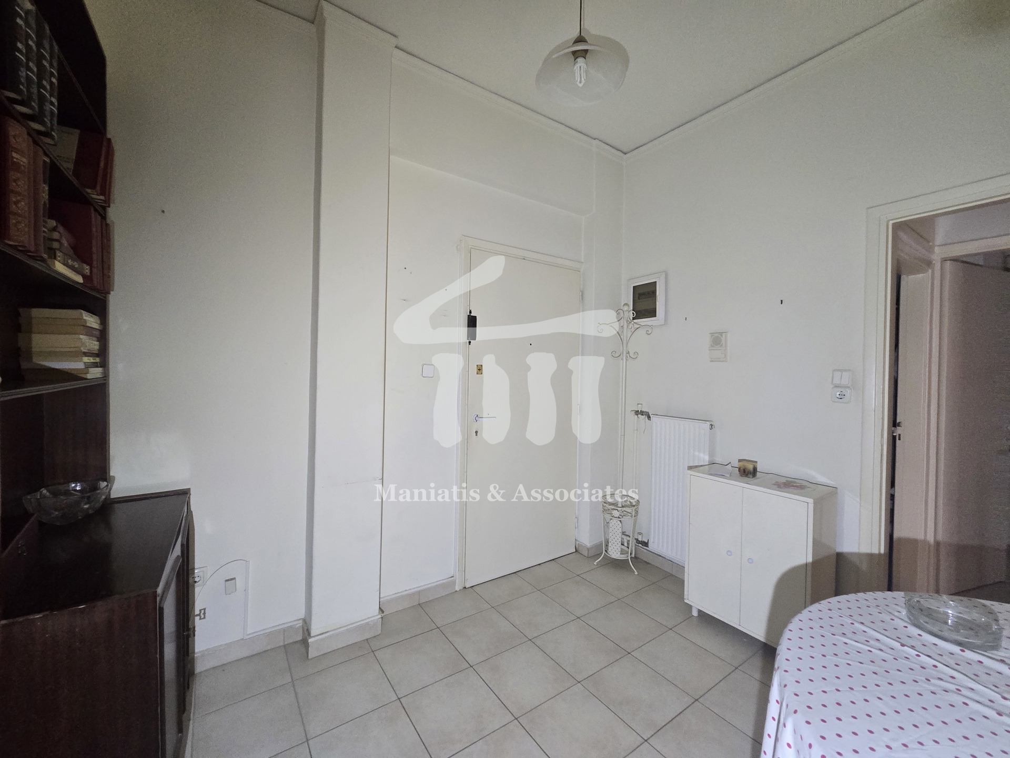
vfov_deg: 89.9
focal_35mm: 13
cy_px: 379
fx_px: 379
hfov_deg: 106.2
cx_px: 505
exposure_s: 1/50
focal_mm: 2.2
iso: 500
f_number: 2.2
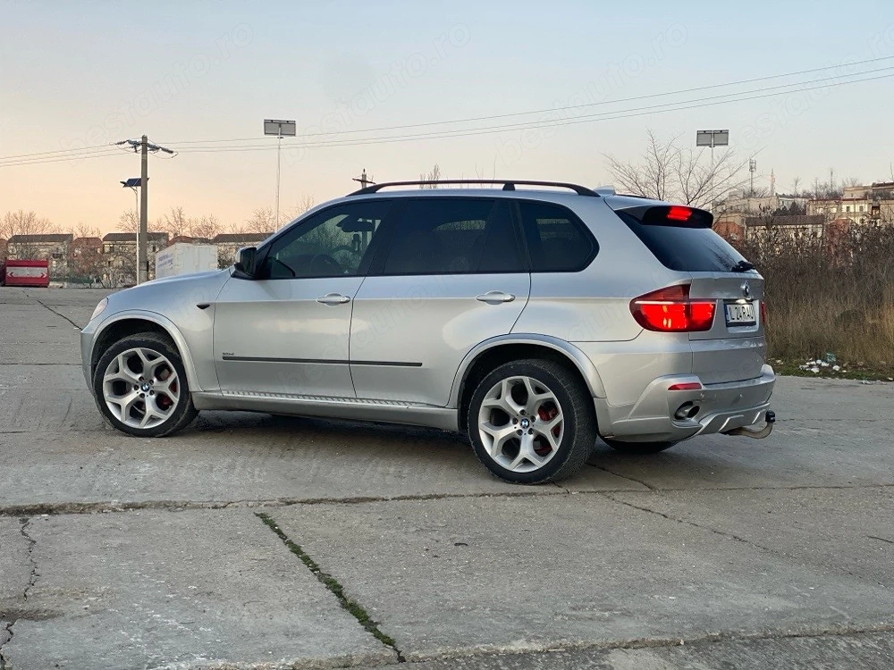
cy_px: 335
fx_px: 1343
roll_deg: -1.3
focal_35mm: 52
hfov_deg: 36.8
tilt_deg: +1.1
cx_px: 447
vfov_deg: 28.0
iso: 50
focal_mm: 6
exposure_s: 1/122
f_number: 2
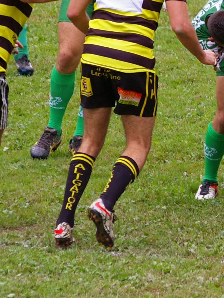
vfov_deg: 2.3
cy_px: 166
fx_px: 7368
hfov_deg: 1.7
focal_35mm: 854
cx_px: 399
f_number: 6.7
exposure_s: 1/350
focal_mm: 190
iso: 400
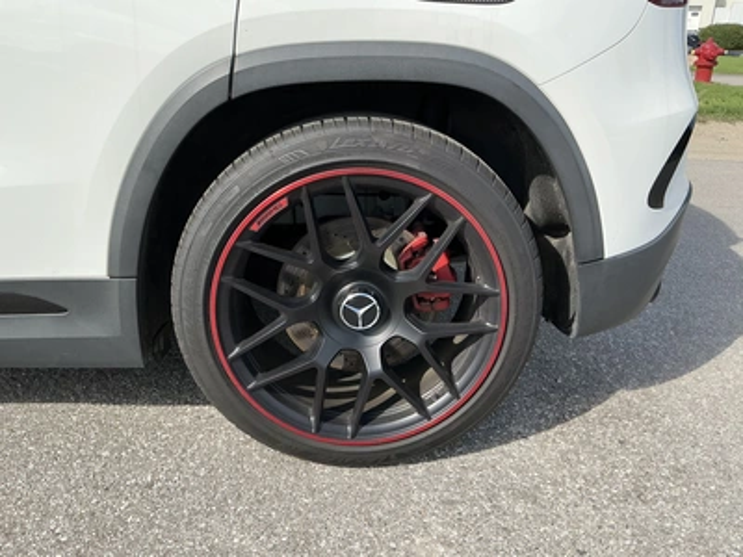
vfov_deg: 49.7
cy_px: 278
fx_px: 601
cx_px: 372
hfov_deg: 63.4
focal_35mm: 28
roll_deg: +2.3
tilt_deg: -18.9
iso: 25
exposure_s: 1/1221
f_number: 1.8
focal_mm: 3
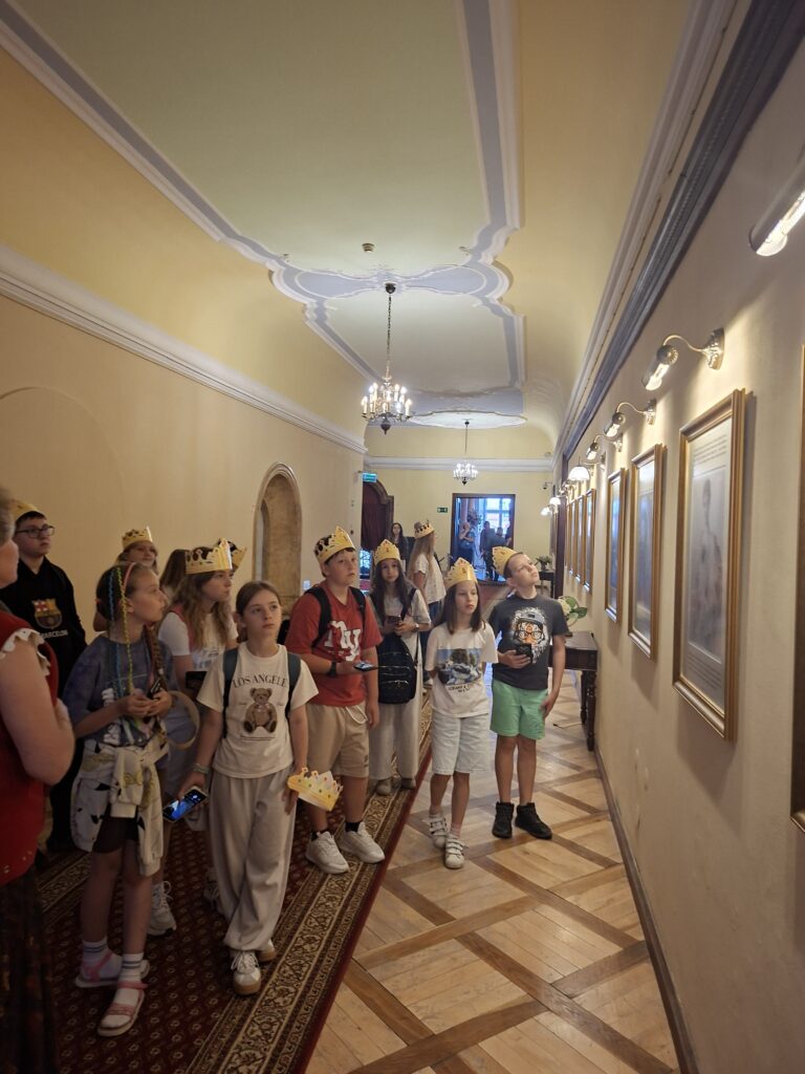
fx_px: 713
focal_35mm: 23
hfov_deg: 58.9
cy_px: 537
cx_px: 402
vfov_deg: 73.9
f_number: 1.8
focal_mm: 5.54
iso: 250
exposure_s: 1/50
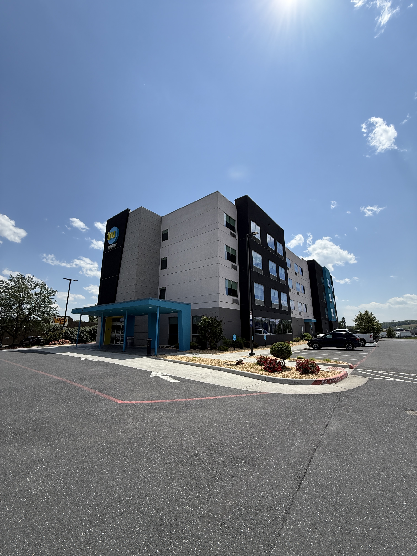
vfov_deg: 102.1
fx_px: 225
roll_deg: -0.5
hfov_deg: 85.7
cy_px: 278
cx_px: 208
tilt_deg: +14.3
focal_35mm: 14
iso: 50
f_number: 2.2
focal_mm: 2.22
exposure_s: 1/2320
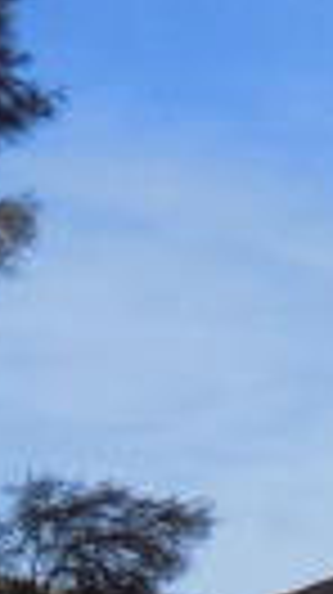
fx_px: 4532
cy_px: 1130
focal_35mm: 288
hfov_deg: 4.0
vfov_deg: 7.3
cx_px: -864
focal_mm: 6.1
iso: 80
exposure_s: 1/1250
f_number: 3.4
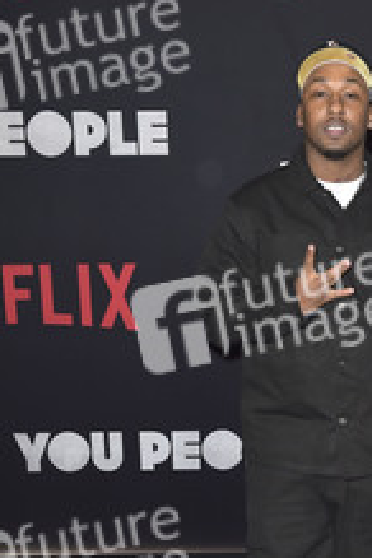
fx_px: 1131
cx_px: 338
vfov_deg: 27.2
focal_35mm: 73
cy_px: 441
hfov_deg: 18.4
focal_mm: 40
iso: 400
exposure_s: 1/250
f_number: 6.3
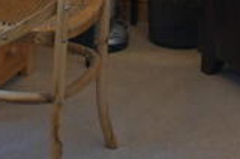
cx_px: -6
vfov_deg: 11.5
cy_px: -120
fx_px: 739
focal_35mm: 111
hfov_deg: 18.0
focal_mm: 18
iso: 200
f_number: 4
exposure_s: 1/30
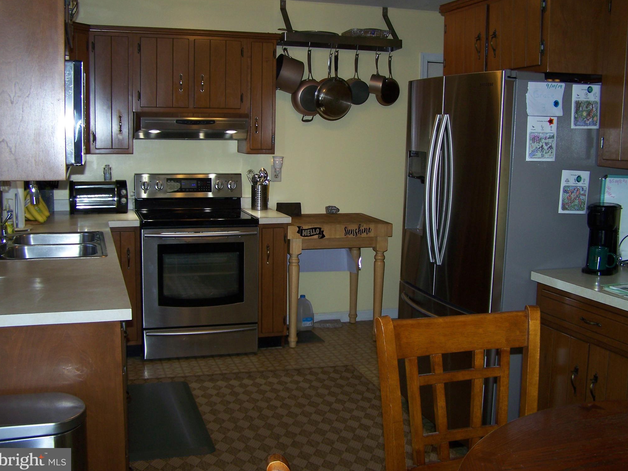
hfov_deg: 47.9
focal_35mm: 39
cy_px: 232
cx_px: 315
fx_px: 708
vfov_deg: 36.8
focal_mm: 6.3
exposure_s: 1/60
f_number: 2.8
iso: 80
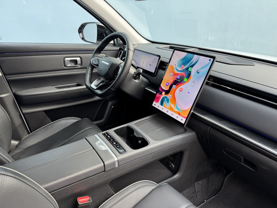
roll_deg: -2.5
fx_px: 192
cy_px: 104
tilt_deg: -23.1
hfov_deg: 71.6
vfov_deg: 56.8
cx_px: 138
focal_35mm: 24
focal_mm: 6.76
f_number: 1.78
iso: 64
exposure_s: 1/177
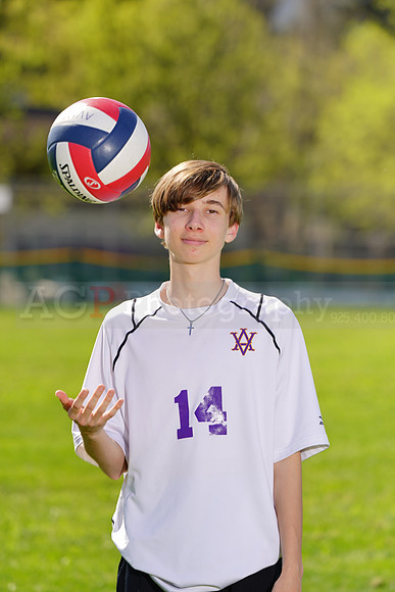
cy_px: 296
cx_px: 198
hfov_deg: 4.9
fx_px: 4589
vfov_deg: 7.4
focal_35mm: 279
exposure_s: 1/200
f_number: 7.1
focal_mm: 279
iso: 64
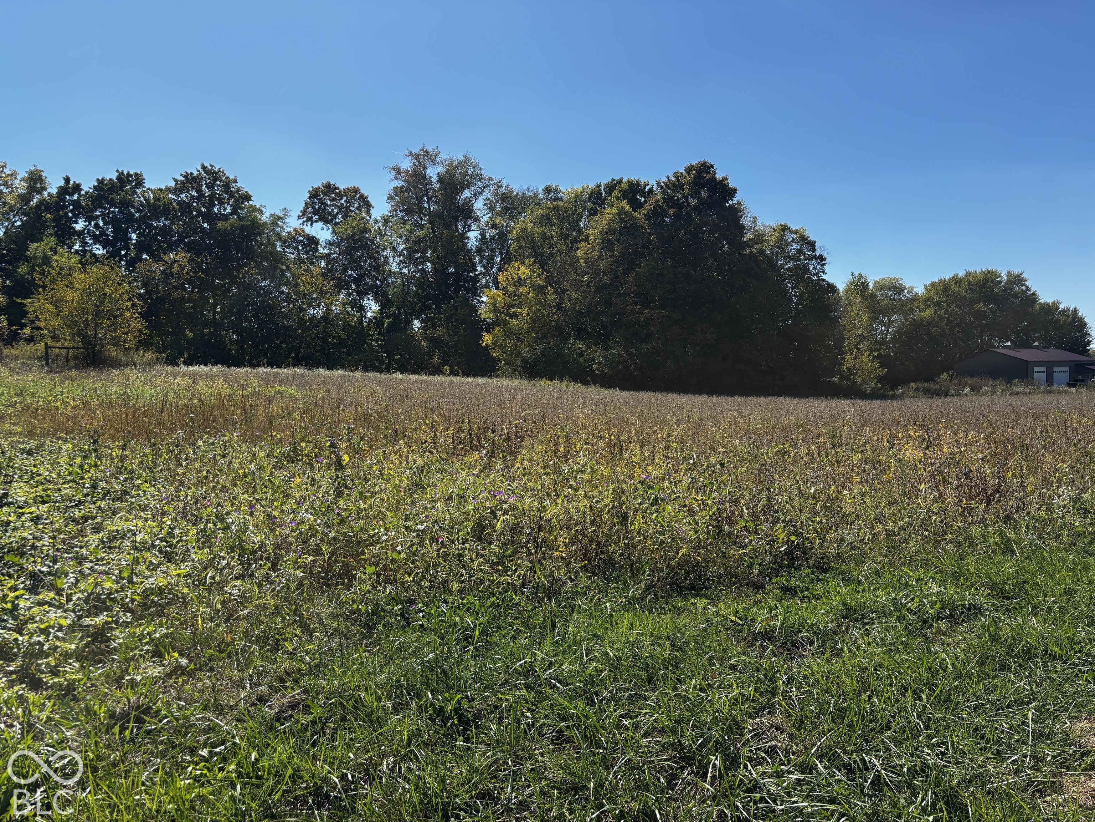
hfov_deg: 67.3
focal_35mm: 26
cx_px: 548
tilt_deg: -2.9
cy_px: 411
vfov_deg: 53.1
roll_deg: +1.3
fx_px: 822
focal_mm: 5.96
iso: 50
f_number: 1.6
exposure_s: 1/2778
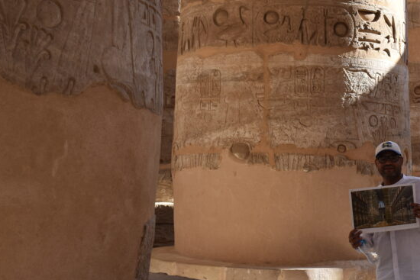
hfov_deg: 29.9
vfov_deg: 20.3
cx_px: 263
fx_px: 782
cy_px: 122
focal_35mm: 67
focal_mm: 32
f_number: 6.3
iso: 200
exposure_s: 1/250
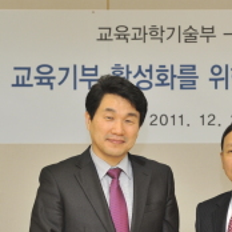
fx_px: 925
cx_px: 173
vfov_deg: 14.2
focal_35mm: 122
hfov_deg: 14.2
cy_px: 169
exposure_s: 1/125
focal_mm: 50
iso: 1250
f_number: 4
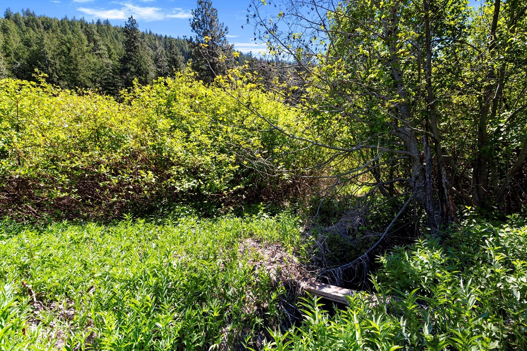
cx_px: 283
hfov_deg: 93.1
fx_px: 249
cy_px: 185
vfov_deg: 70.4
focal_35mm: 17
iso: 100
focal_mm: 15
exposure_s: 1/160
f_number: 8
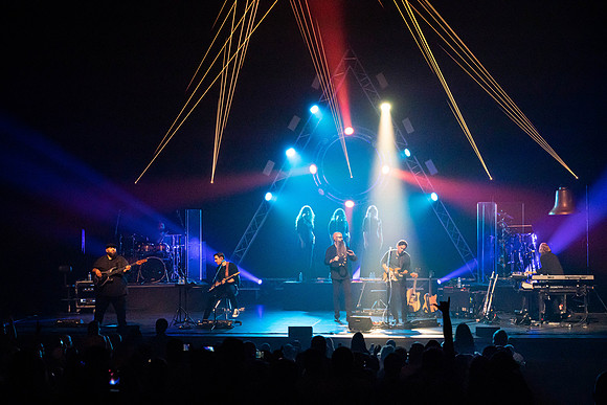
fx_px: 1602
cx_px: 304
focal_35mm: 95
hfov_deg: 21.5
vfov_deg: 14.4
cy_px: 202
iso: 8000
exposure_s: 1/250
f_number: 5.6
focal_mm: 95
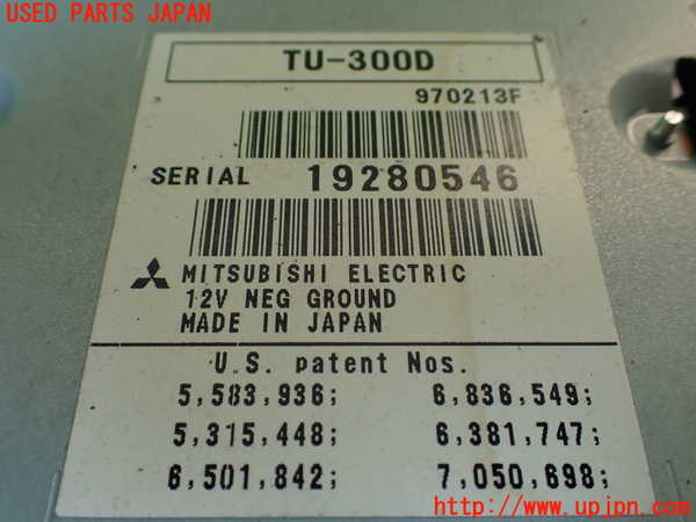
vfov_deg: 46.8
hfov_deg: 60.0
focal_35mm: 30
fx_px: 603
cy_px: 261
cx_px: 348
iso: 100
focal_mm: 5.4
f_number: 3.2
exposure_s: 1/160
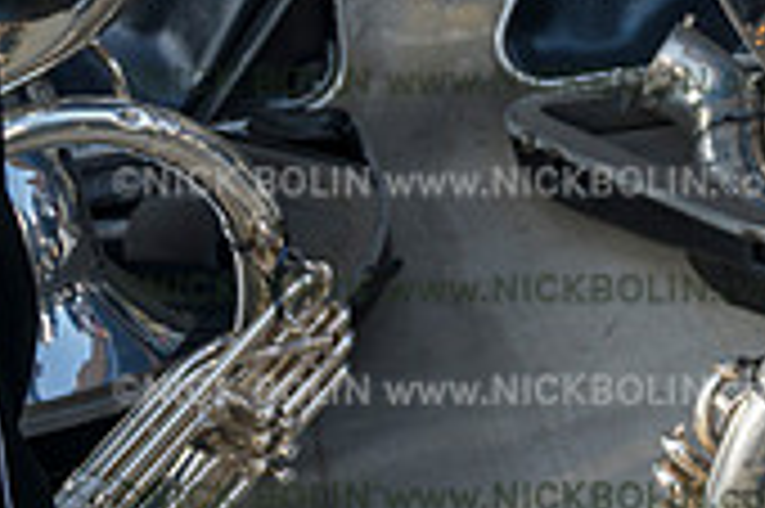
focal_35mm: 82
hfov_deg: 20.9
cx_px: 1161
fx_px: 1741
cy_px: -234
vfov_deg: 15.4
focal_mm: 24
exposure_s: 1/320
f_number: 4
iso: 200
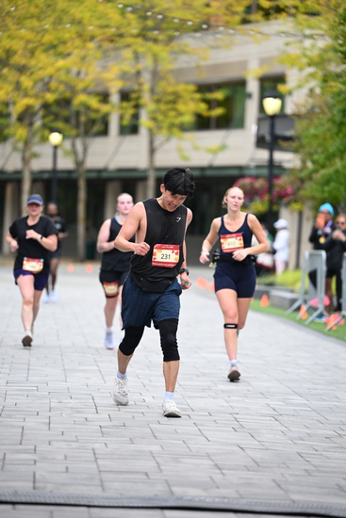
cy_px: 259
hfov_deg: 8.9
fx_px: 2233
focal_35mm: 155
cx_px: 173
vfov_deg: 13.2
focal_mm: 155
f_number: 2.8
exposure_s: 1/2000
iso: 640
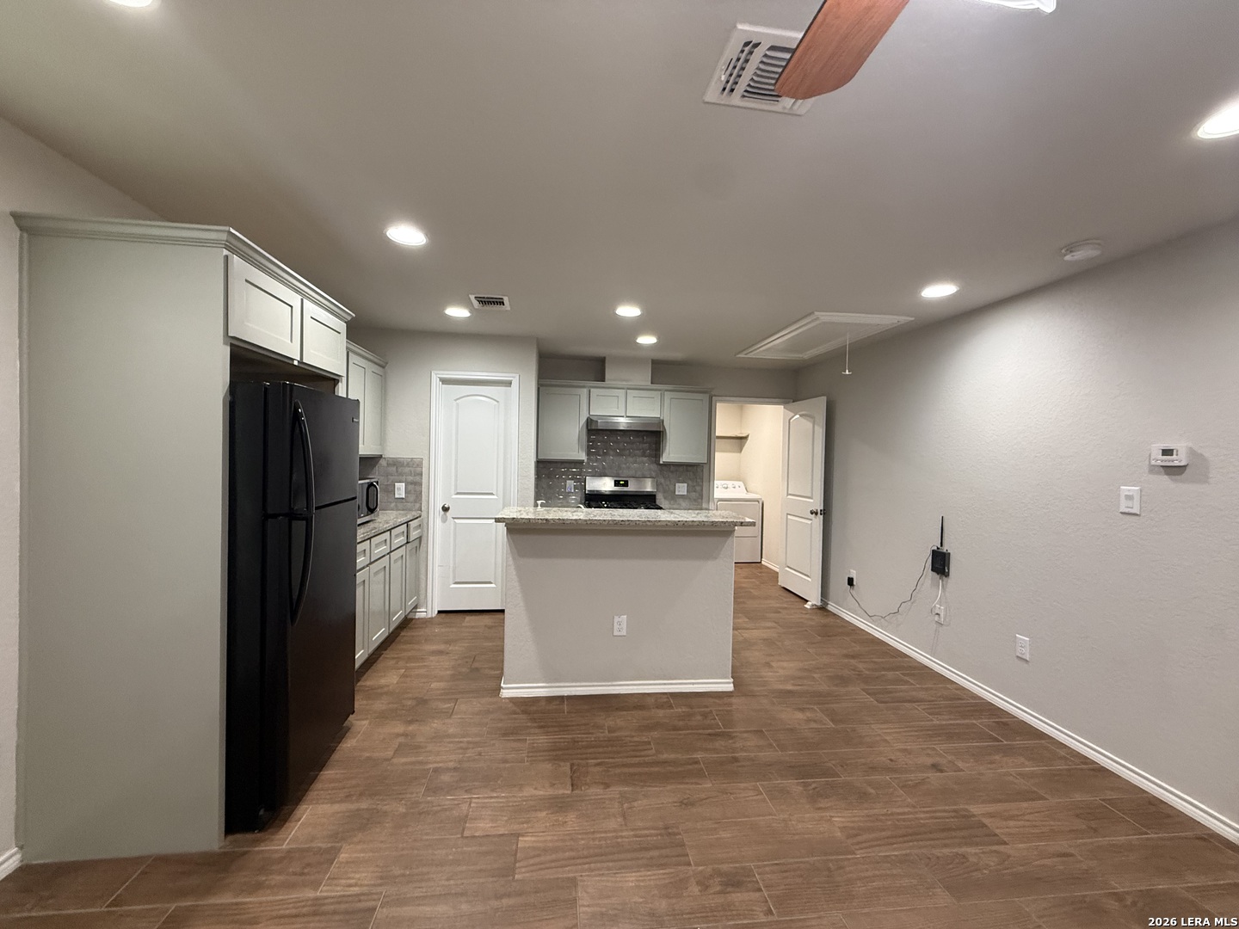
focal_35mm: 14
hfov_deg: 102.1
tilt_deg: -1.8
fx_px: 501
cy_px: 464
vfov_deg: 85.7
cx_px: 620
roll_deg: -2.4
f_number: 2.2
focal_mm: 2.22
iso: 250
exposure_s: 1/60
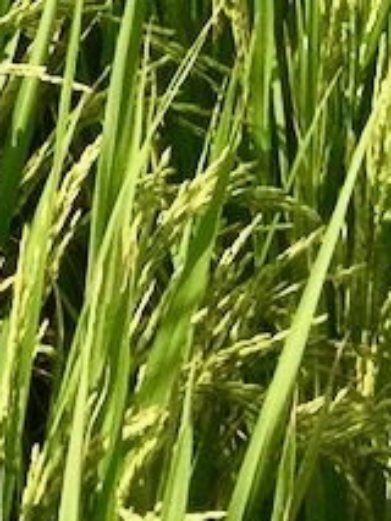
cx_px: -604
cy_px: -656
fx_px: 2798
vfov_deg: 9.6
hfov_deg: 7.4
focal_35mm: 186
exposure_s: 1/1404
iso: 25
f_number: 2.4
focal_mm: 3.3
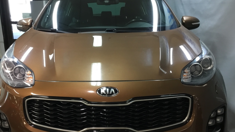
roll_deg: +2.5
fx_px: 249
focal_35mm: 40
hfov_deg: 50.4
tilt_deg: -16.3
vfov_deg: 29.6
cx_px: 104
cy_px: 84
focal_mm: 3.3
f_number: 2.4
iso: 100
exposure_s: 1/33
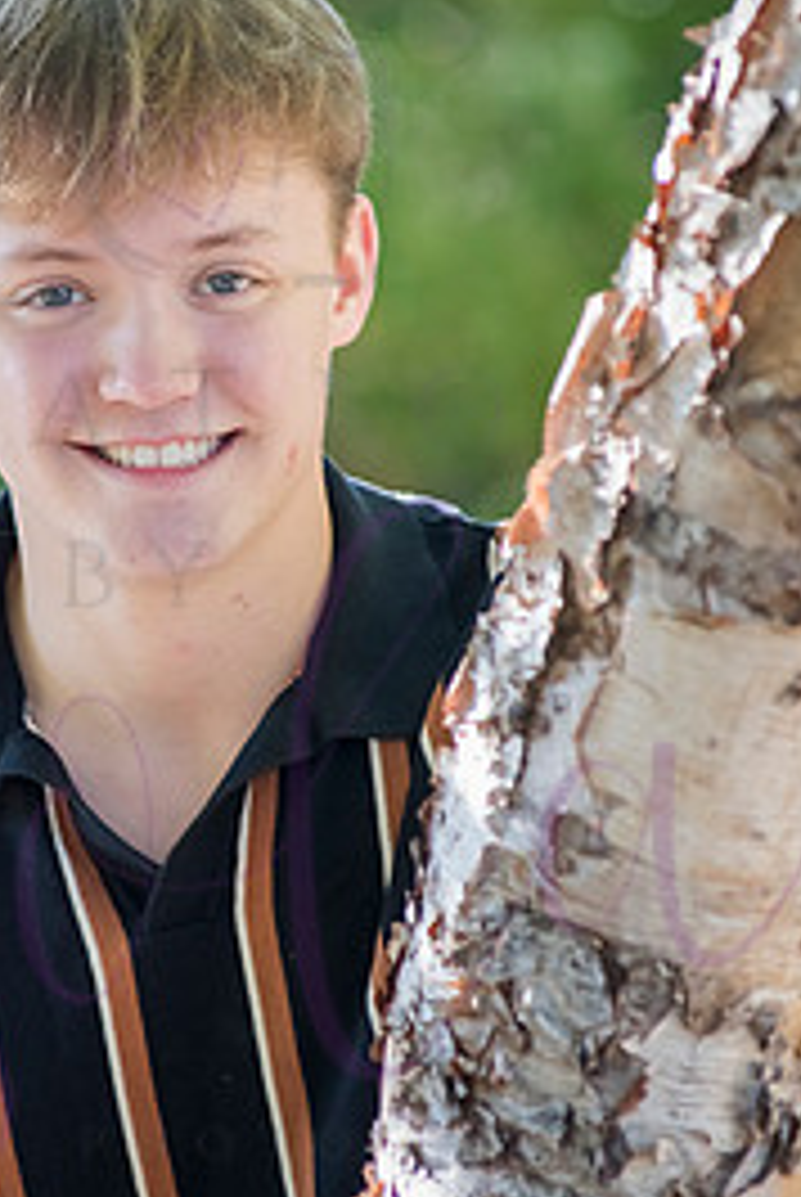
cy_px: 567
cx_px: 198
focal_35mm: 338
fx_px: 11251
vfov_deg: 6.1
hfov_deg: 4.1
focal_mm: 200
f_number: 4
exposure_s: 1/320
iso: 800
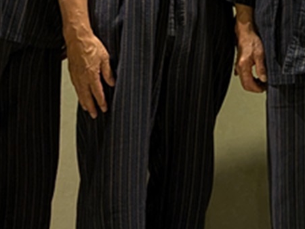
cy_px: -128
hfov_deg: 15.9
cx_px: 341
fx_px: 1058
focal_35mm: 120
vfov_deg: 11.8
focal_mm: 4.38
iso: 305
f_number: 1.73
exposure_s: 1/25
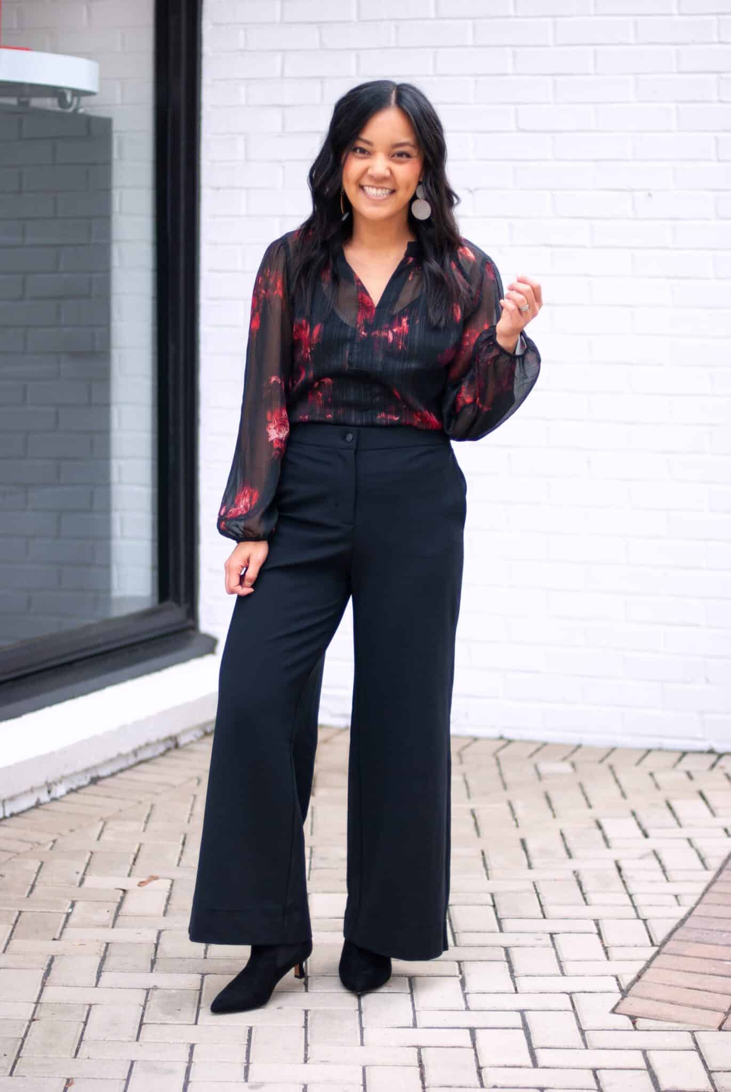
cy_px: 546
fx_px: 2278
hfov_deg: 18.2
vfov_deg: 27.0
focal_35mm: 75
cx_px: 366
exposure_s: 1/400
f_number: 1.6
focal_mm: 50
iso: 100
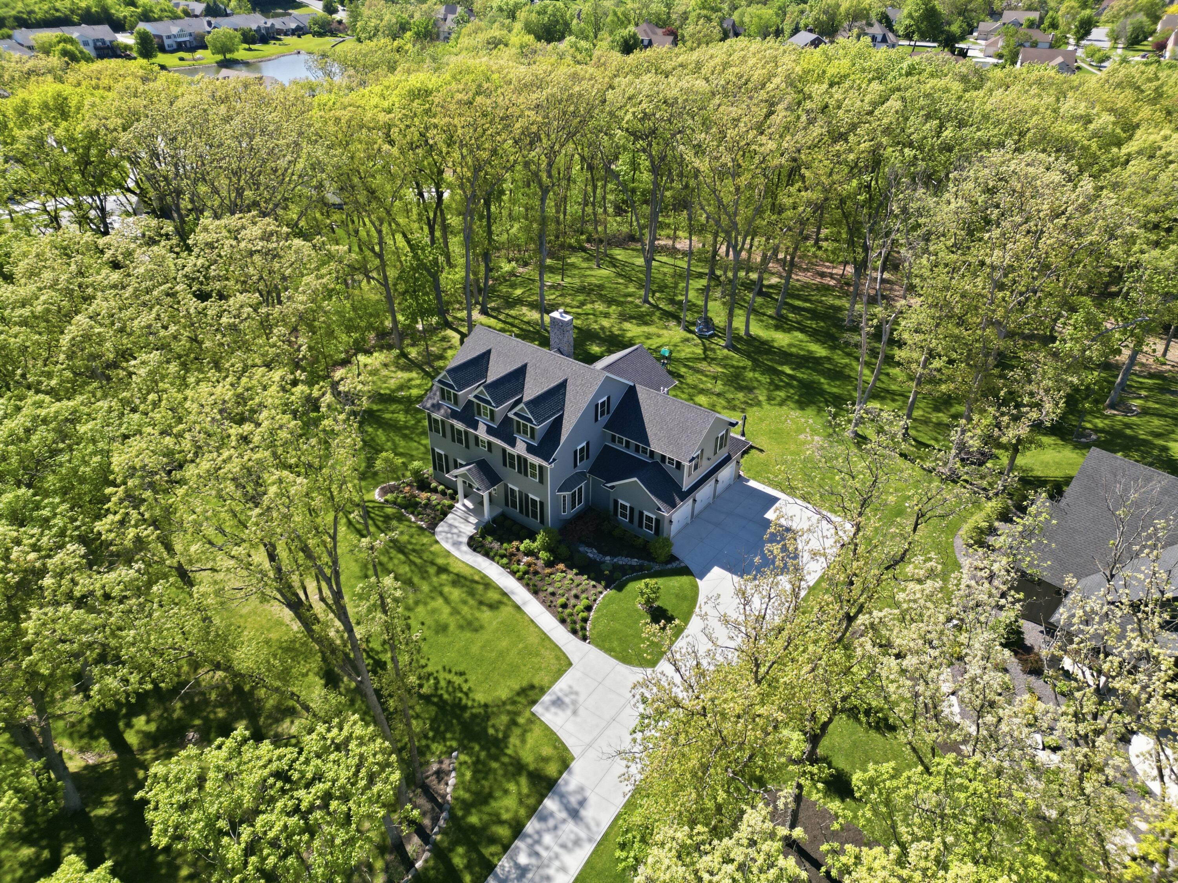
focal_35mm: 24
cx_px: 589
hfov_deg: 71.6
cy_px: 442
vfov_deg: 56.8
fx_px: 817
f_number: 1.7
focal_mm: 6.7
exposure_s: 1/1500
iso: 130
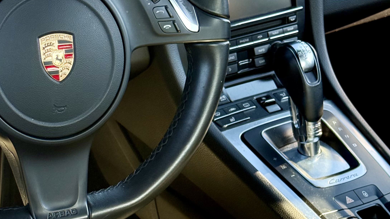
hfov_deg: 22.0
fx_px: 1003
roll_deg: -1.2
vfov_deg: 12.4
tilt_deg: -30.2
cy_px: 184
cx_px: 162
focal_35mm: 97
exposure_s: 1/121
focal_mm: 6.76
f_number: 1.78
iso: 200
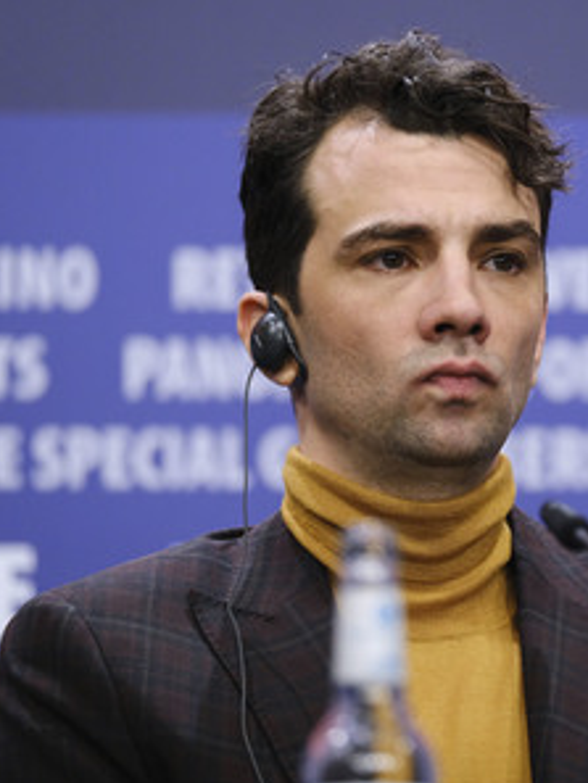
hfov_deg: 4.9
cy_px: 393
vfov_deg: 6.5
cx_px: 447
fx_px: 6925
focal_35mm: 306
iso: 1250
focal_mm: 140
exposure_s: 1/340
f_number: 2.8
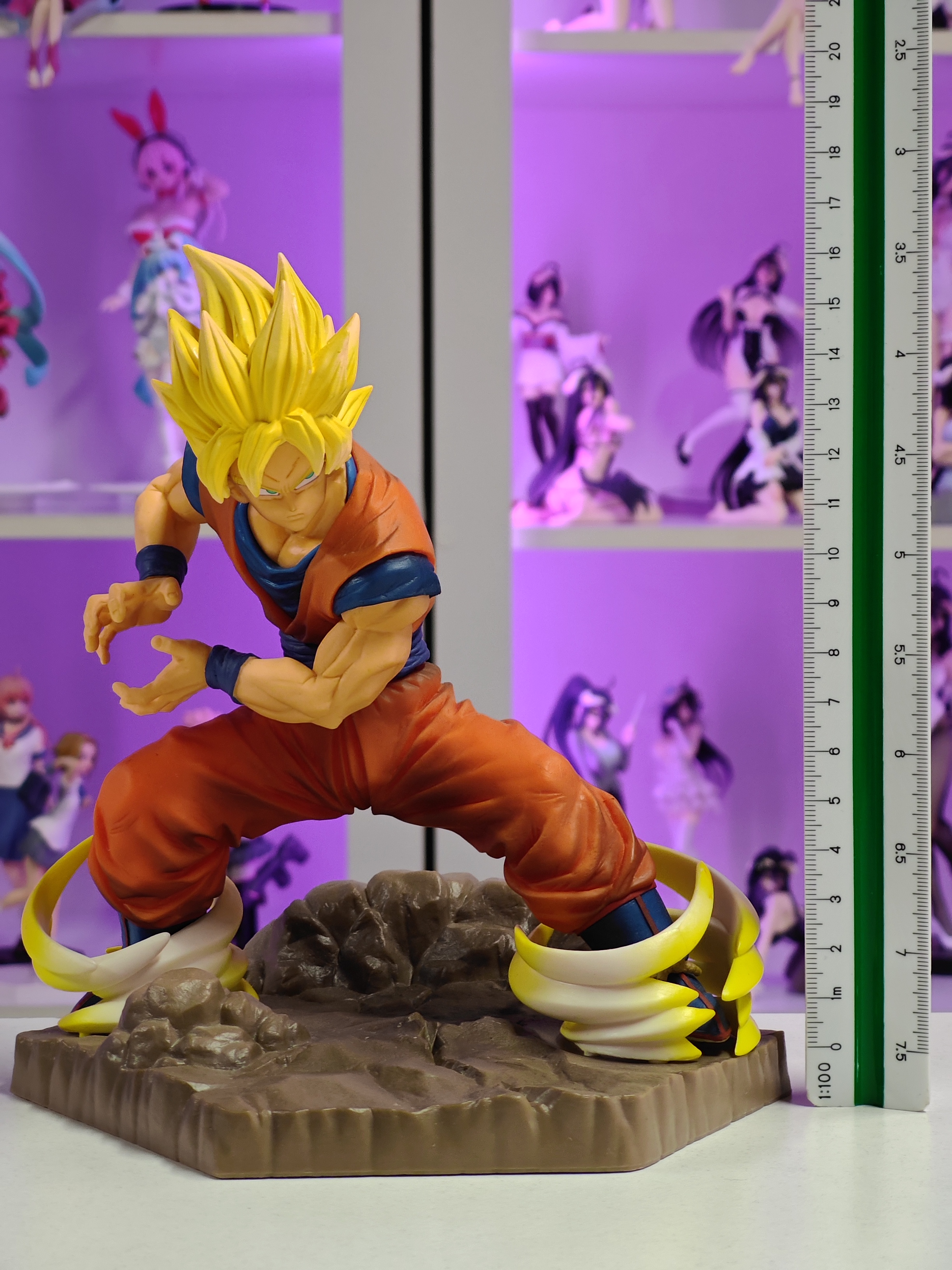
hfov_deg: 18.4
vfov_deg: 24.4
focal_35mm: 80
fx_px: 2934
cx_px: 476
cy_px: 635
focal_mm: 7.48
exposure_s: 1/19.8
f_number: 2.4
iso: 400
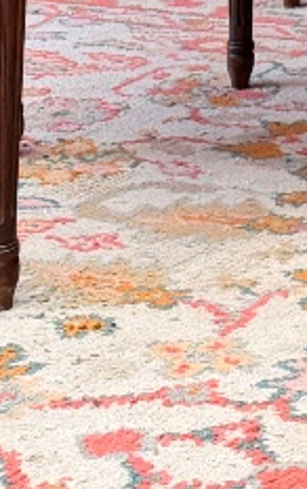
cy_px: -250
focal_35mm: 131
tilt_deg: -5.2
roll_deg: -0.9
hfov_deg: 9.1
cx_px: 707
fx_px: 1750
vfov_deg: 14.8
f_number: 1.78
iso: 800
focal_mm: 6.76
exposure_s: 1/60
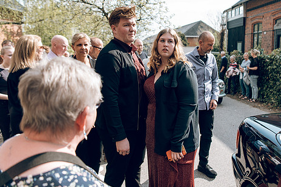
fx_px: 234
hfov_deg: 61.5
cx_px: 167
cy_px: 72
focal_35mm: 30
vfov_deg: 43.3
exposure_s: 1/800
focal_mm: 24
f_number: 2.8
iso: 100
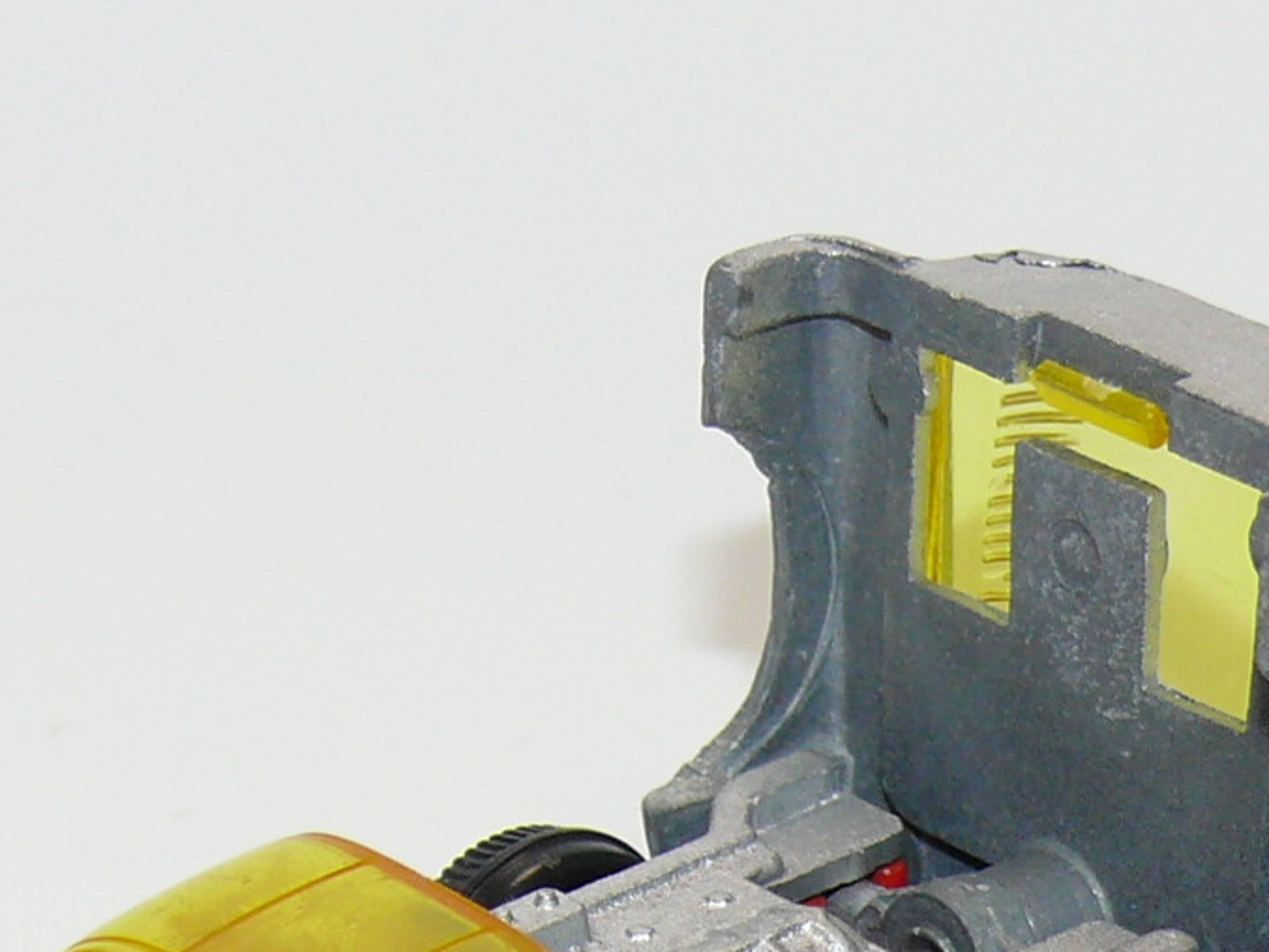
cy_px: 922
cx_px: 514
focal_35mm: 248
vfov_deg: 6.0
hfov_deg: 8.0
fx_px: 9093
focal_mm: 13.7
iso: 100
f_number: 4
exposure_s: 1/30
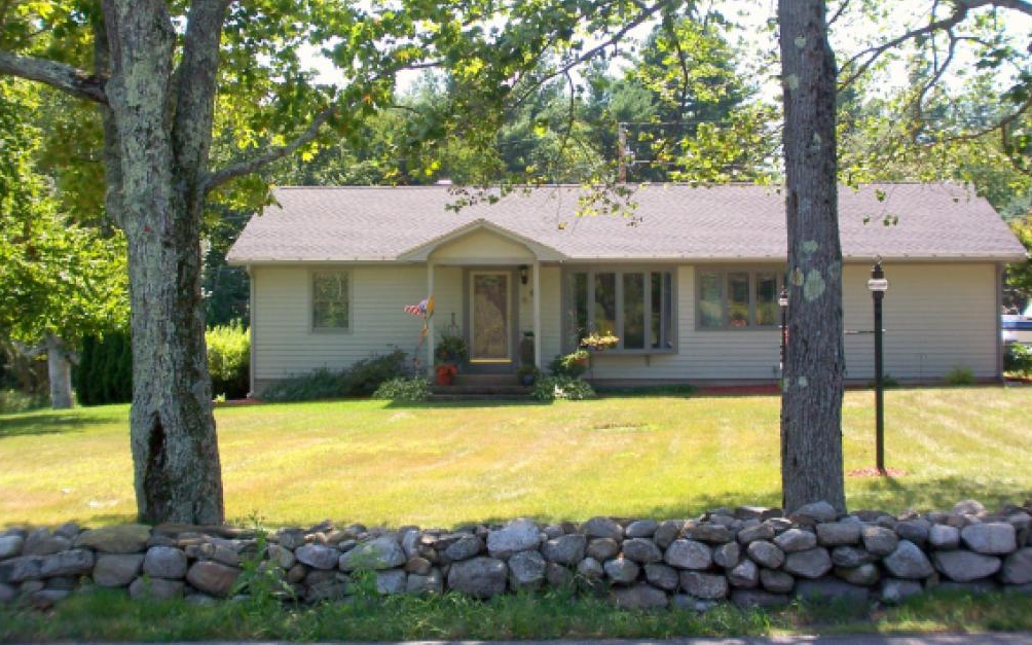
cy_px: 288
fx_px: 1490
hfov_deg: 38.2
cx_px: 517
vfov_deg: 24.4
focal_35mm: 53
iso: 64
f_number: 4
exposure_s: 1/250
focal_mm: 8
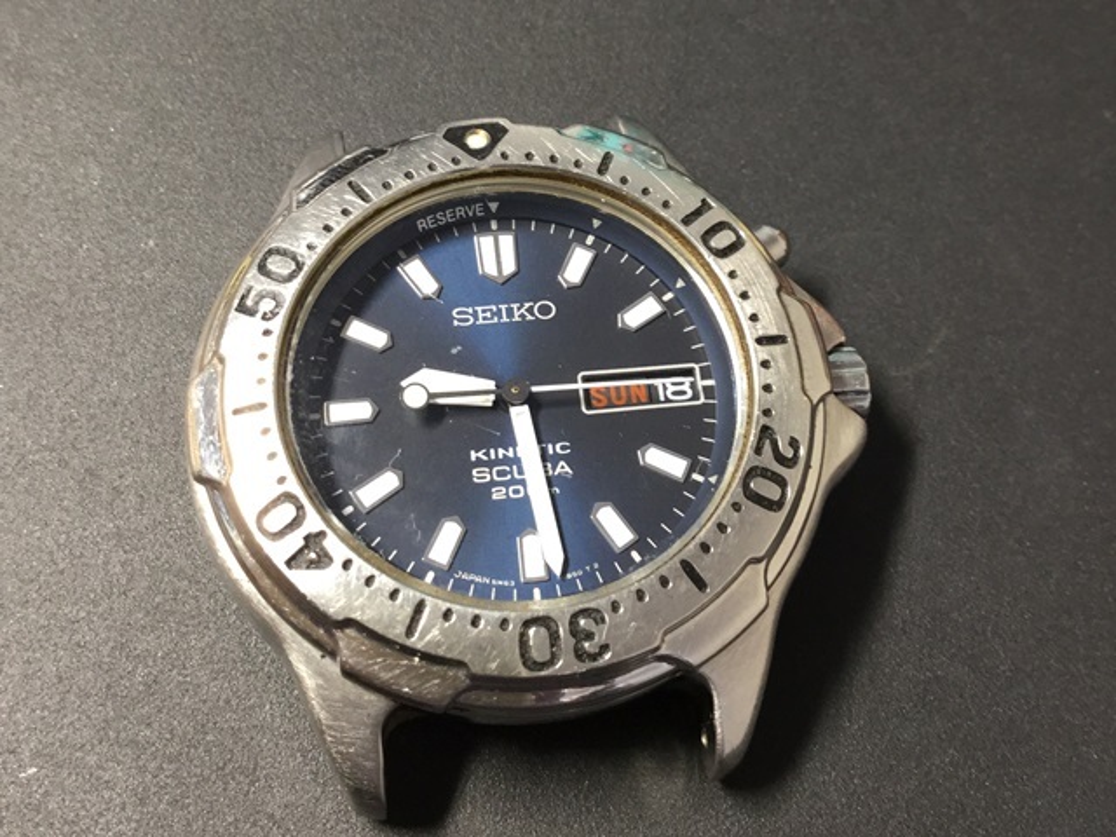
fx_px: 999
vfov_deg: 45.4
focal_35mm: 31
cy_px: 418
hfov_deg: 58.4
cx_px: 558
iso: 64
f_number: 2.4
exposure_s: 1/30
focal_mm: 3.3
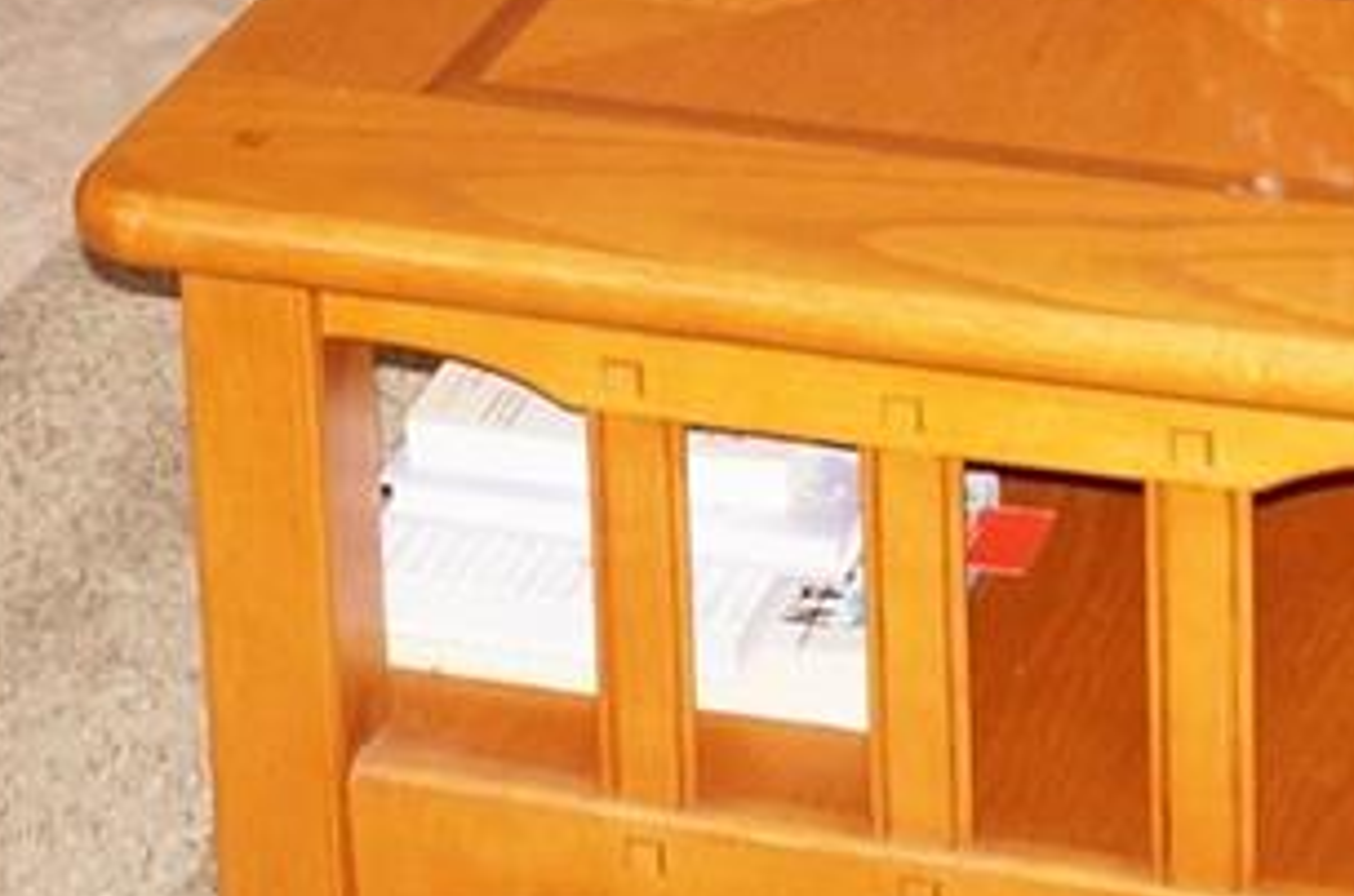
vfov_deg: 9.5
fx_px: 4729
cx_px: 1354
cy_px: -1335
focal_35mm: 126
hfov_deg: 16.0
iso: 640
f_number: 4
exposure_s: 1/160
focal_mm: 16
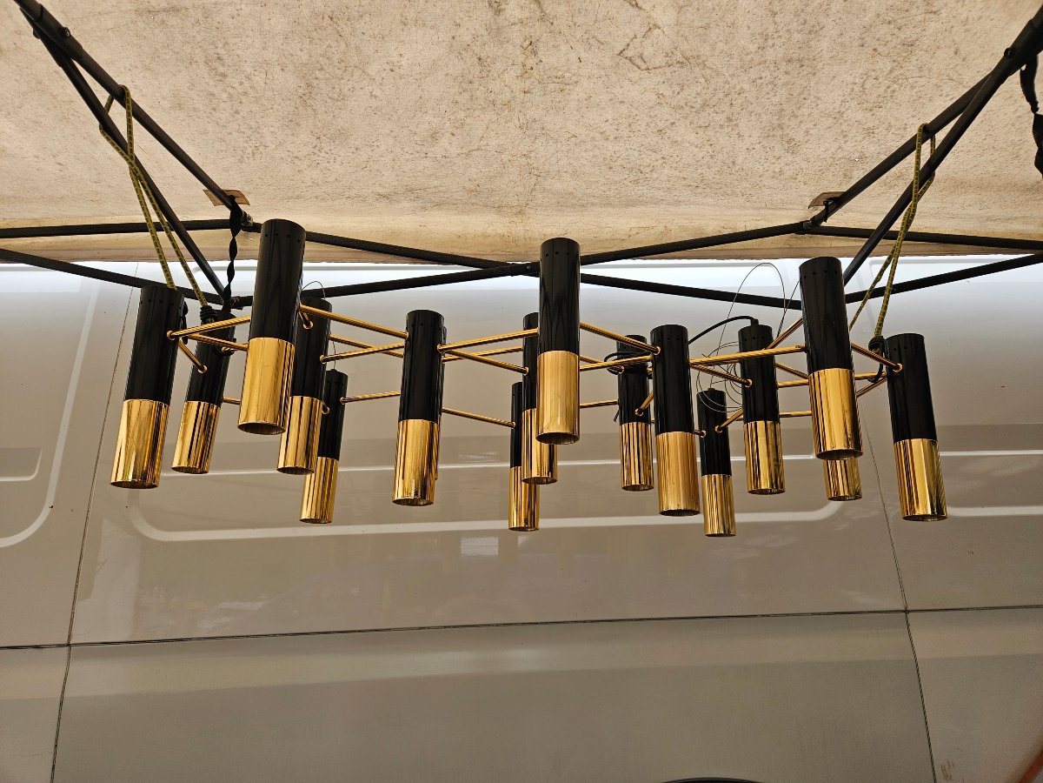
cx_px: 522
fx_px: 693
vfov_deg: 58.9
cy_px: 392
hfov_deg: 73.9
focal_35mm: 23
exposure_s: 1/180
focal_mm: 5.4
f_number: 1.8
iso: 32
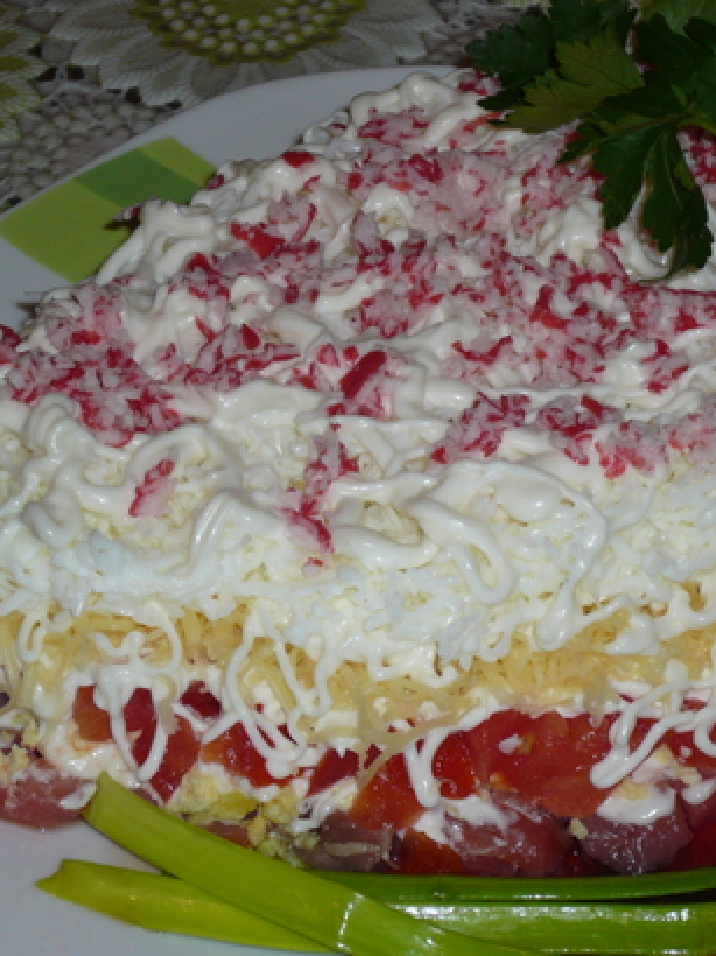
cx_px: 469
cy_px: 479
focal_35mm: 137
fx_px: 3782
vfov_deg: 14.4
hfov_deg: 10.8
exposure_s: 1/30
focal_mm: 16.8
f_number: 5.6
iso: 100
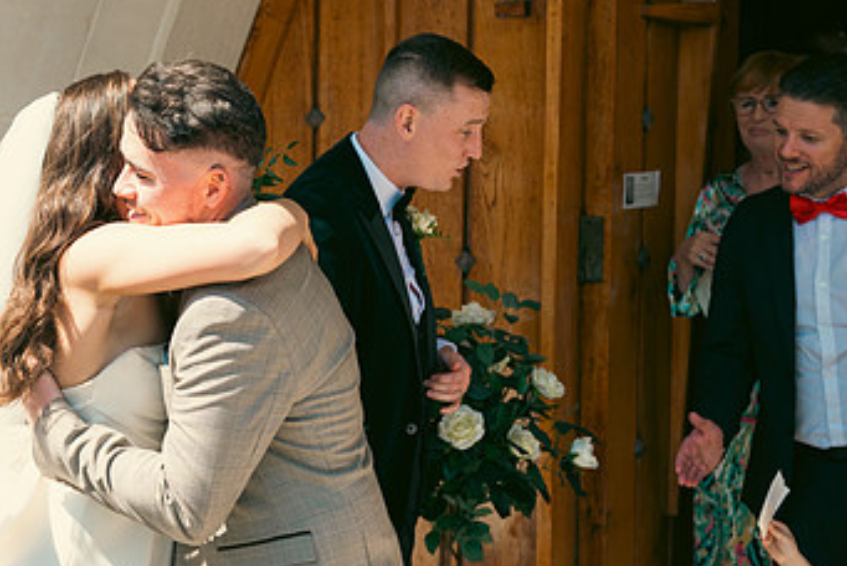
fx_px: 1601
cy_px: 264
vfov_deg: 20.1
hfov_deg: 29.3
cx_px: 238
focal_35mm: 68
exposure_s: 1/500
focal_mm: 40
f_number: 3.5
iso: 100
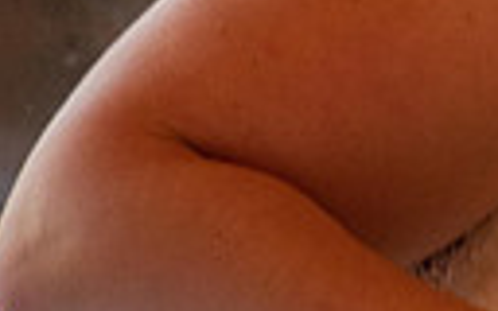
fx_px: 24946
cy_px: -513
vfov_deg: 0.7
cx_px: 881
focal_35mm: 1838
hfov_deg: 1.1
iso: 800
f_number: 5.6
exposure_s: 1/60
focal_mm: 230
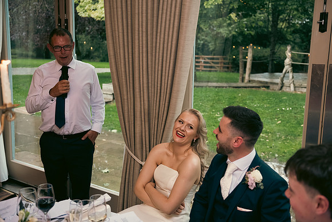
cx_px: 166
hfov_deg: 46.4
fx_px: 387
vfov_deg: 31.9
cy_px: 111
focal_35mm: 42
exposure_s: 1/160
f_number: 3.5
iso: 1000
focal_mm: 42
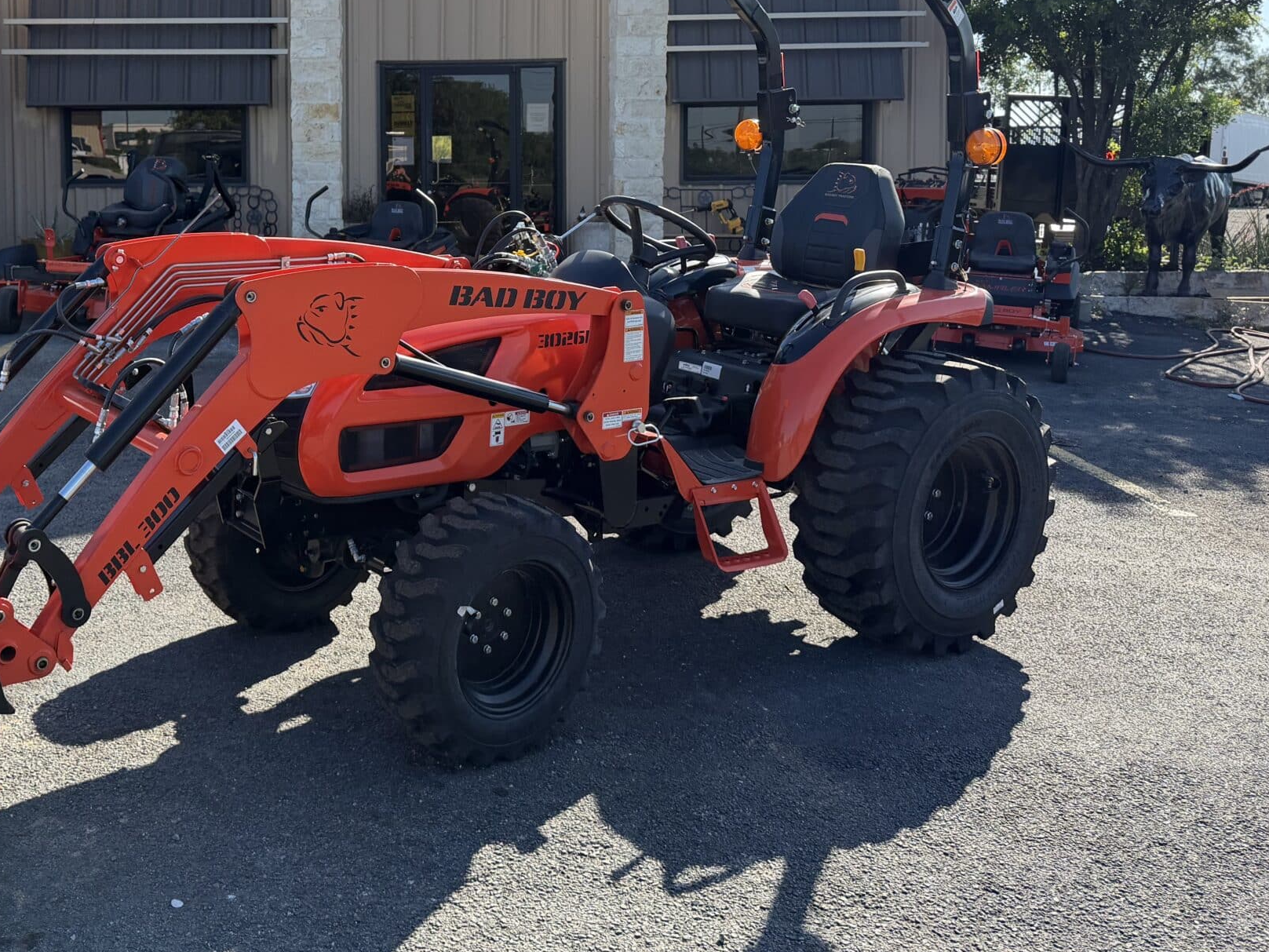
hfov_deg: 47.9
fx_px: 1393
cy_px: 230
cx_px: 392
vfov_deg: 36.8
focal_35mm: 38
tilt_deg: -2.2
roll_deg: +1.1
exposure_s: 1/3021
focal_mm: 6.76
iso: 100
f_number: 1.78
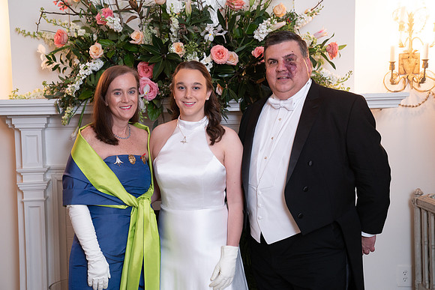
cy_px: 145
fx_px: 665
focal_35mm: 55
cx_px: 218
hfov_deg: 36.2
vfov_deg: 24.6
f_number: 4.5
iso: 800
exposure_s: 1/80
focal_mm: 55
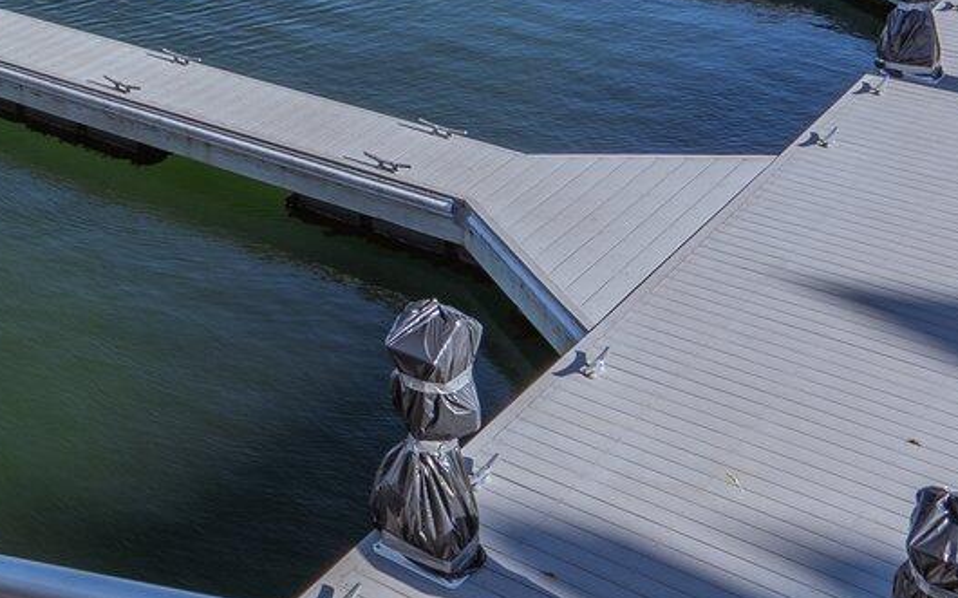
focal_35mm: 63
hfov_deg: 27.2
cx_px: -287
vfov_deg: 16.8
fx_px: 1644
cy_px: -498
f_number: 9
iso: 50
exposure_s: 1/40
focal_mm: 16
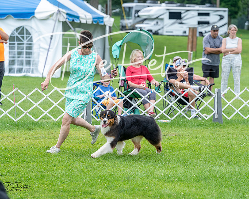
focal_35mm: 166
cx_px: 124
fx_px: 1220
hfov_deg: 11.7
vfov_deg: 9.3
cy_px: 100
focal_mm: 147
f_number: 5
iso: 400
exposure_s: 1/800
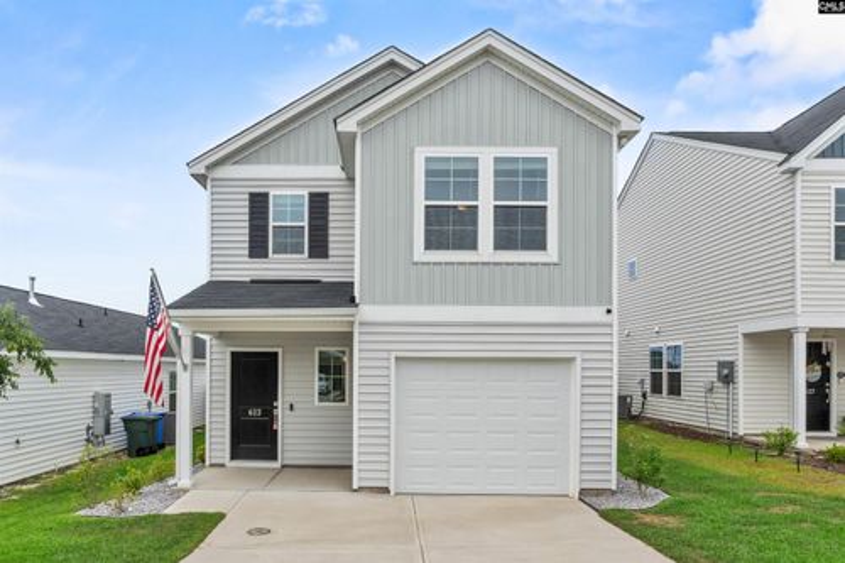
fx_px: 387
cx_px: 422
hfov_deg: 95.0
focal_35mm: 16
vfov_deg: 72.0
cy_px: 282
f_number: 6.3
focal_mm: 11
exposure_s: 1/1000
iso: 200
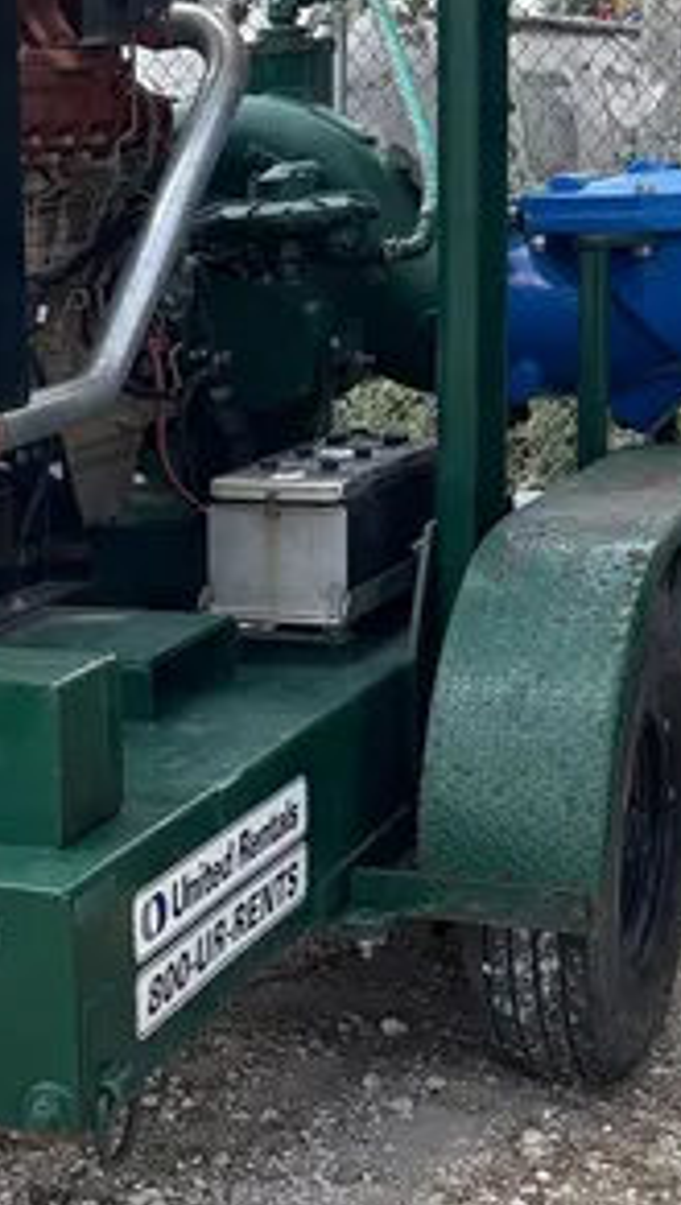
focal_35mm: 71
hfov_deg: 16.5
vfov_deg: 29.7
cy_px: 642
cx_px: -70
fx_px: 2271
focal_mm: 5.96
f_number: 1.6
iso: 64
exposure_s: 1/2283
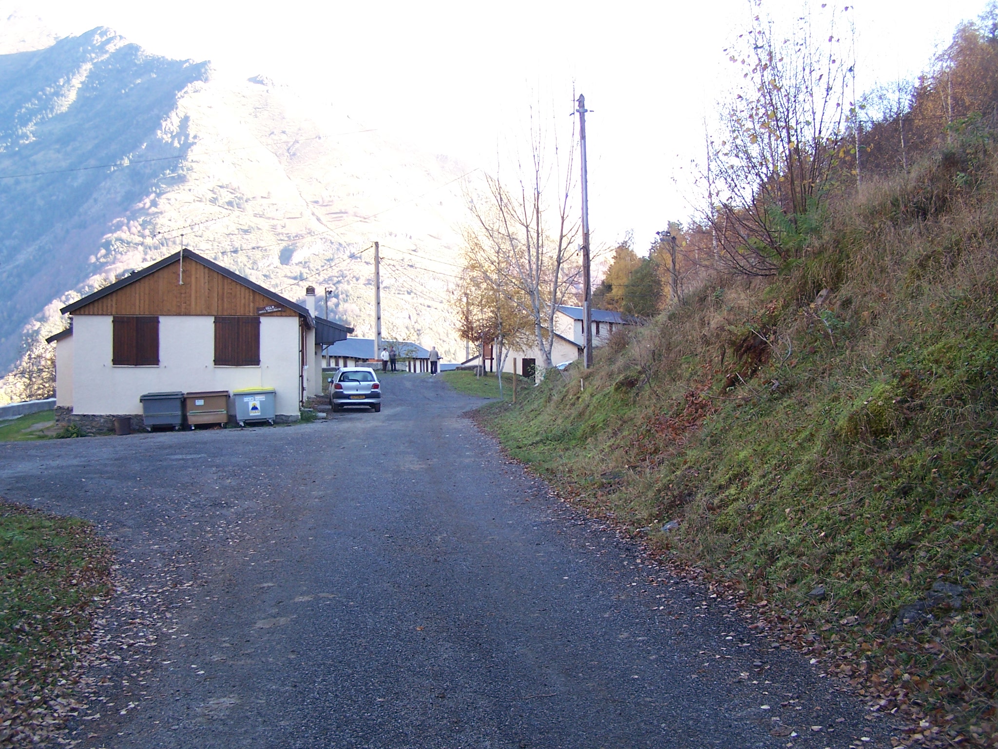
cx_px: 499
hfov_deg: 49.0
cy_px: 374
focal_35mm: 38
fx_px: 1096
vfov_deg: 37.7
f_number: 2.8
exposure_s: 1/60
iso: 80
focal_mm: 6.3
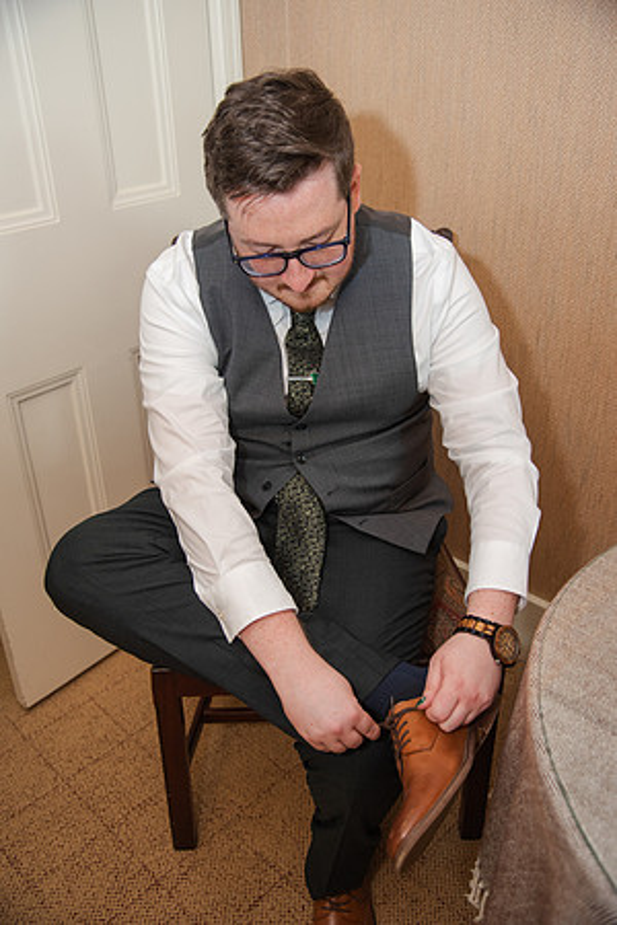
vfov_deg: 58.7
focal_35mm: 32
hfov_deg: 41.1
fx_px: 823
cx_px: 308
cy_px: 462
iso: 1000
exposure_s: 1/160
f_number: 4
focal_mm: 32
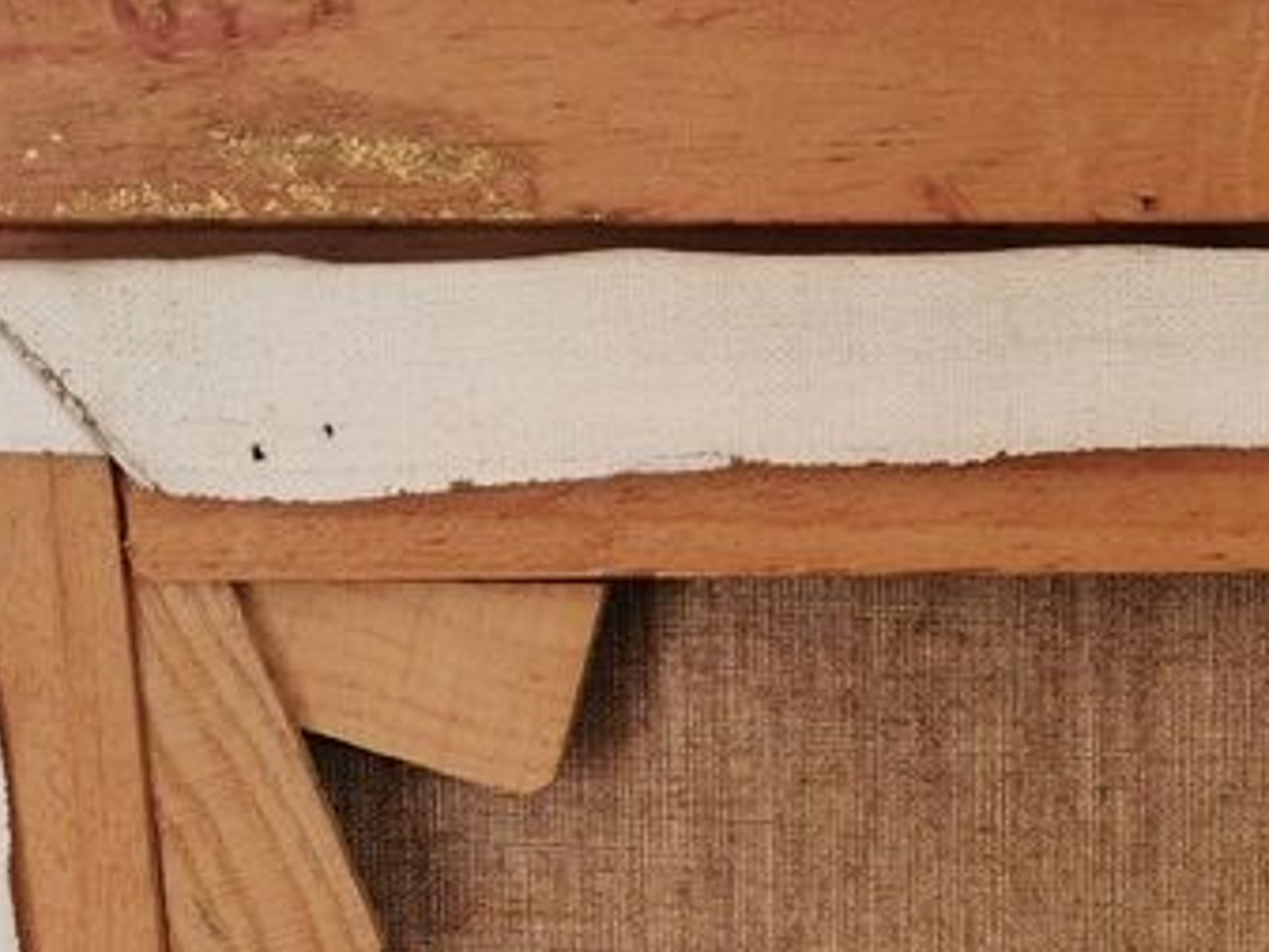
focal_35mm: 82
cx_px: 1156
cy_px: 1023
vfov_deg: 17.4
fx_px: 3007
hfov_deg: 23.2
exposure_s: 1/100
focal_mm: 5.58
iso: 64
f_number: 1.8
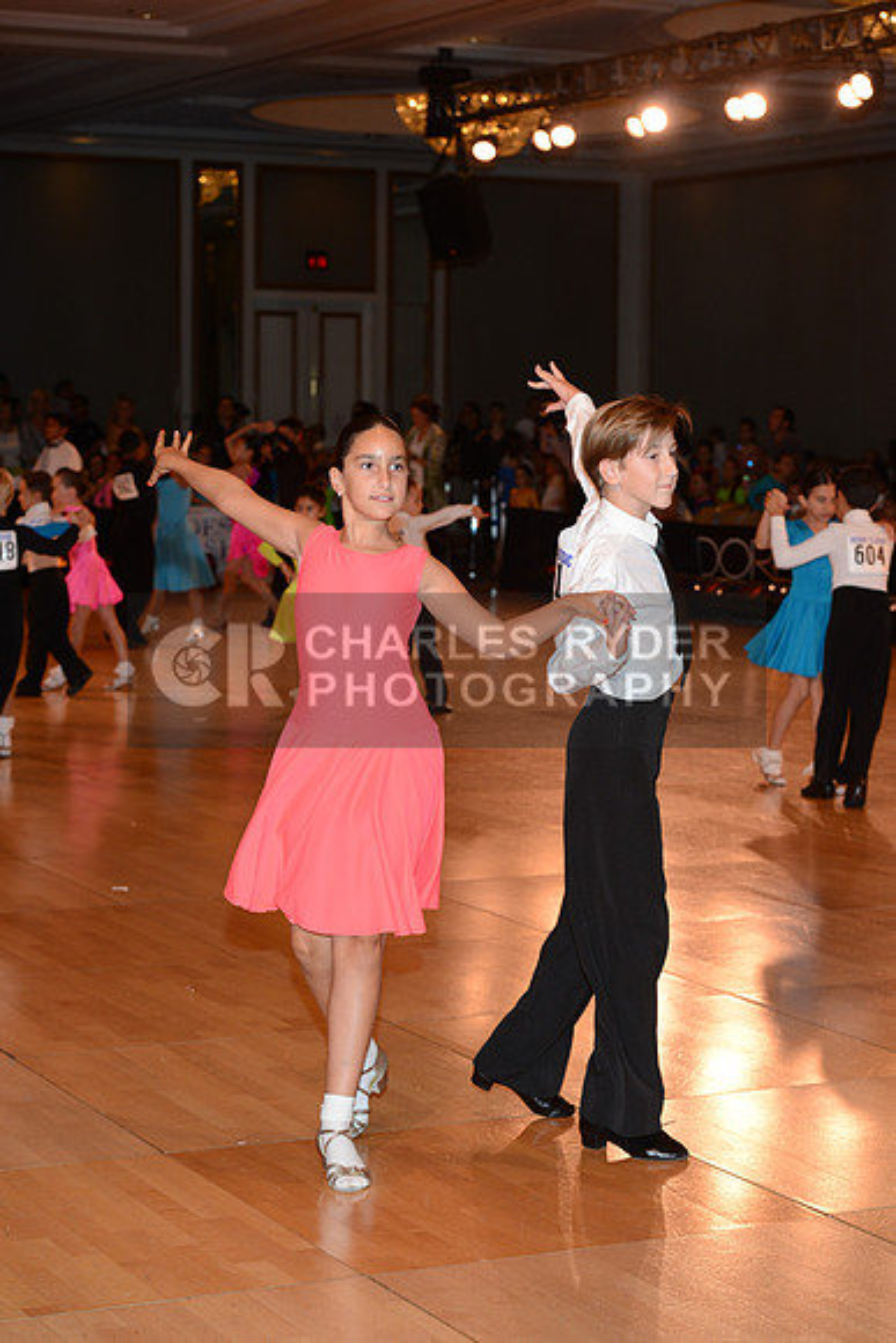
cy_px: 672
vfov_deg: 24.8
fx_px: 3059
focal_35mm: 82
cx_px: 448
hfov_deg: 16.7
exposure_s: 1/250
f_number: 5.6
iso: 1000
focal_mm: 82
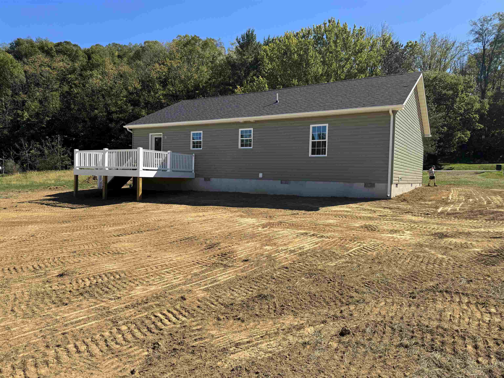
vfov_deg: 56.8
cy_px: 189
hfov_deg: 71.6
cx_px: 252
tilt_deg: +0.4
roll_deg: +0.7
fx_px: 349
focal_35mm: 24
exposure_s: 1/3802
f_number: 1.78
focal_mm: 6.76
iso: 80
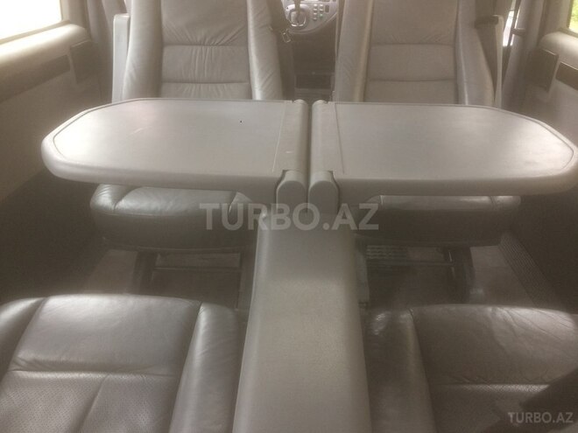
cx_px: 289
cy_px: 216
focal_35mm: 29
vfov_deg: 48.2
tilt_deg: -28.5
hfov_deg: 61.7
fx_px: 484
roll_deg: -1.4
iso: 64
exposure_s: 1/100
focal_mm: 4.15
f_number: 2.2
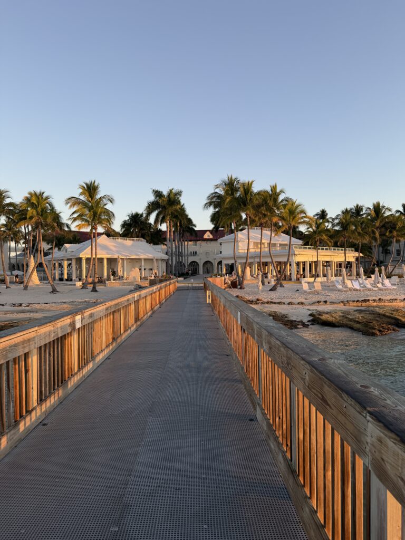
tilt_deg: +0.9
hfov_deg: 56.8
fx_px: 374
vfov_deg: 71.6
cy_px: 270
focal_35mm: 24
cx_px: 202
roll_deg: +2.2
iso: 80
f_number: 1.78
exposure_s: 1/708
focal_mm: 6.76
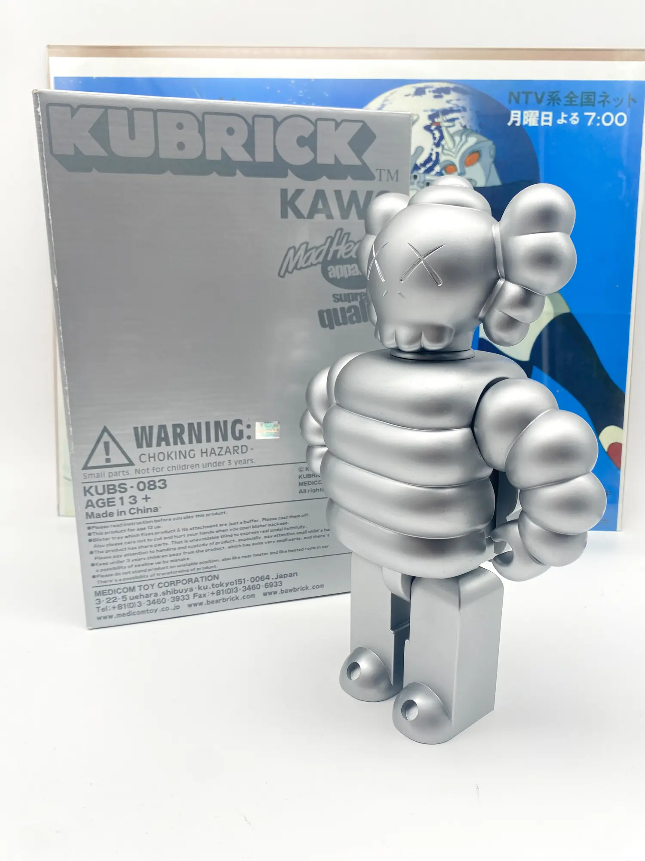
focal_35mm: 26
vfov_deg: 67.3
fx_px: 646
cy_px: 430
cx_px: 322
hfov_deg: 53.1
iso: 32
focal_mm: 4.25
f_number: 1.8
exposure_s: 1/160
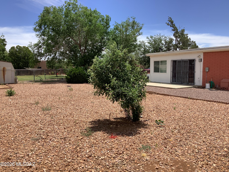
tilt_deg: -5.1
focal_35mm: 31
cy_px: 86
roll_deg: +0.0
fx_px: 205
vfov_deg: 45.4
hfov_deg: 58.4
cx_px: 114
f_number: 2.4
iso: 25
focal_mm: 3.3
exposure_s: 1/1314
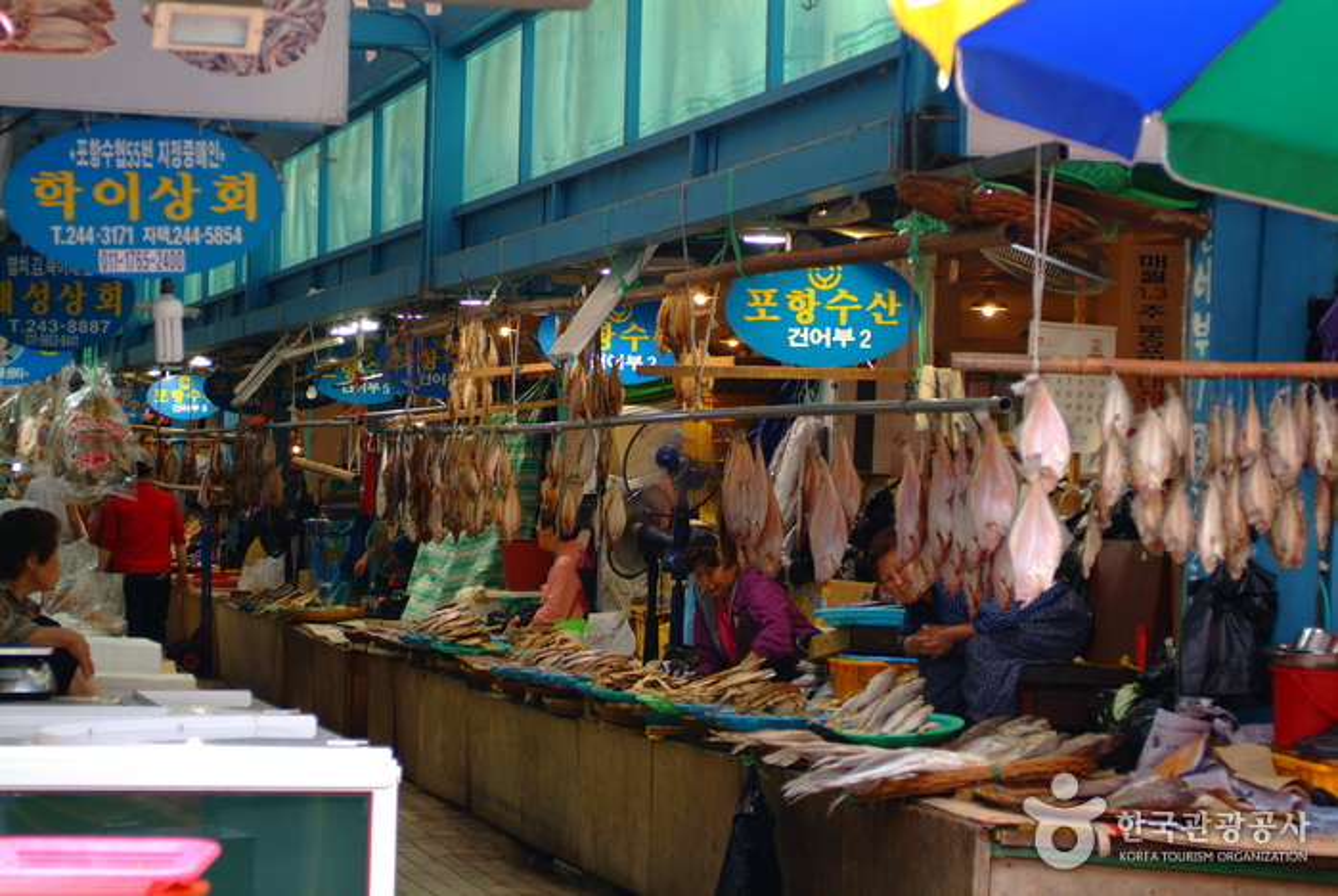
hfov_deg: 21.9
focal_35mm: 93
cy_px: 448
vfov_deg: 14.7
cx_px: 669
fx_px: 3461
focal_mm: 62
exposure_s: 1/60
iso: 200
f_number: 4
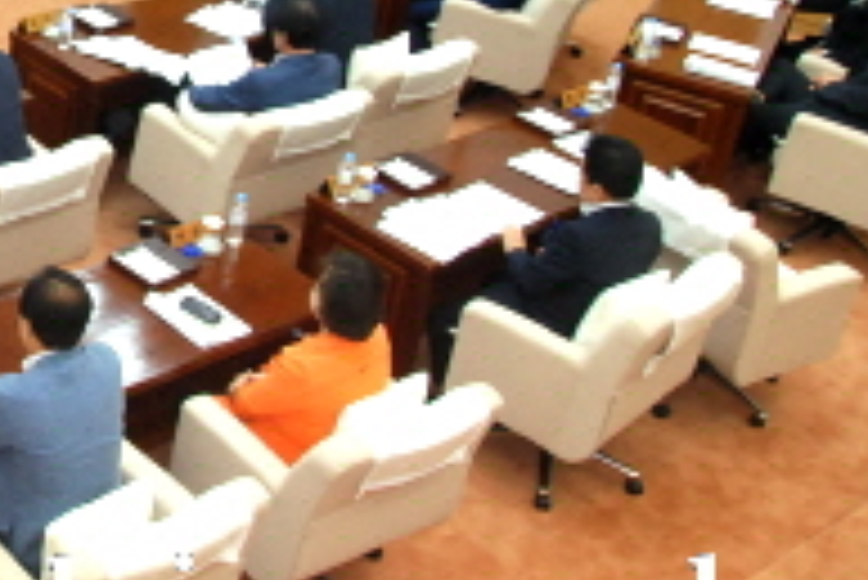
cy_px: -9
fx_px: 1689
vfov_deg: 18.9
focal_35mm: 70
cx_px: -193
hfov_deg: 25.6
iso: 800
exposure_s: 1/60
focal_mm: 18
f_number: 5
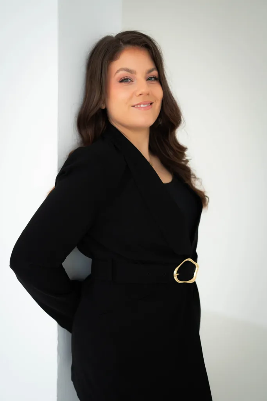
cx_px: 134
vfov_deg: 54.4
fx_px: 389
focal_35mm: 35
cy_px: 200
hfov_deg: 37.9
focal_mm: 35
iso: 500
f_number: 2
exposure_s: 1/250
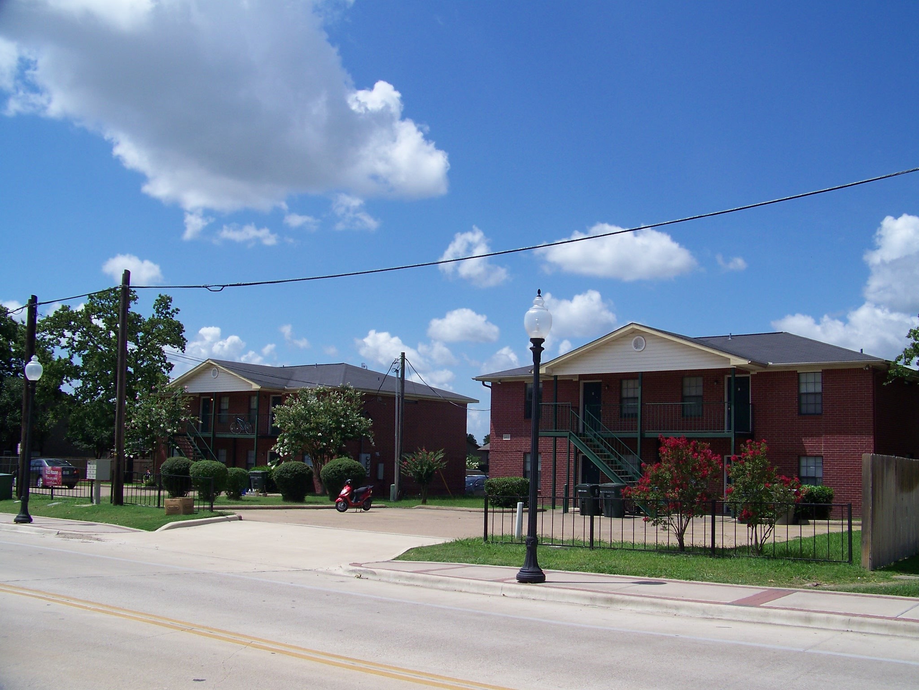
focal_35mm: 36
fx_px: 956
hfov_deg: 51.4
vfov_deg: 39.7
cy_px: 345
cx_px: 460
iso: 64
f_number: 4
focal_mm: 5.85
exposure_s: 1/800
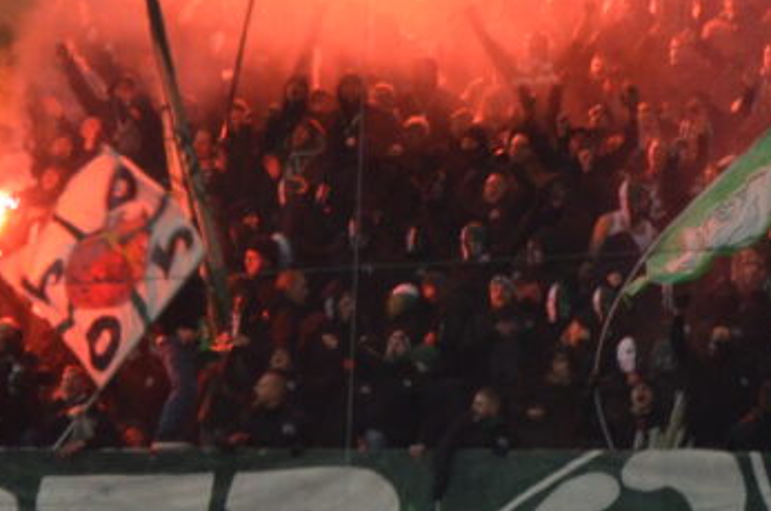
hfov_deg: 4.5
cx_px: 233
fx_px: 9748
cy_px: -89
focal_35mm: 456
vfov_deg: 3.0
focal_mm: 66
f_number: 5.3
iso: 1100
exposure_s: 1/125
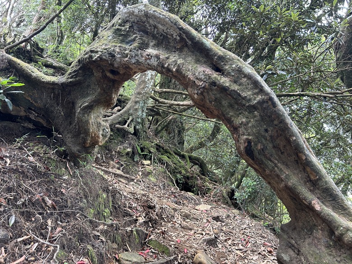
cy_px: 132
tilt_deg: +12.4
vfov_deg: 53.1
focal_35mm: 26
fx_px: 264
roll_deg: +3.0
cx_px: 176
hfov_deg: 67.3
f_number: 1.5
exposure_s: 1/101
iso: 125
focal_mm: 5.7
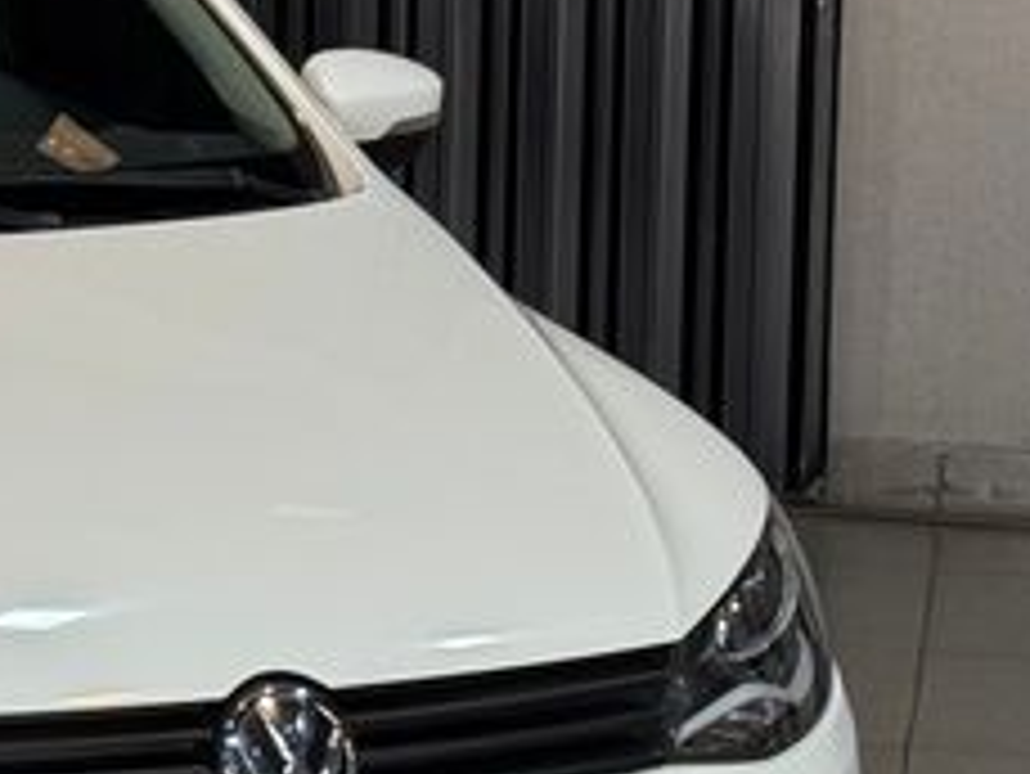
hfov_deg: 11.3
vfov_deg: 8.7
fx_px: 5061
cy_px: 216
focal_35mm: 170
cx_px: -360
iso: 125
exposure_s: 1/60
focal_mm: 6.76
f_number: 1.78
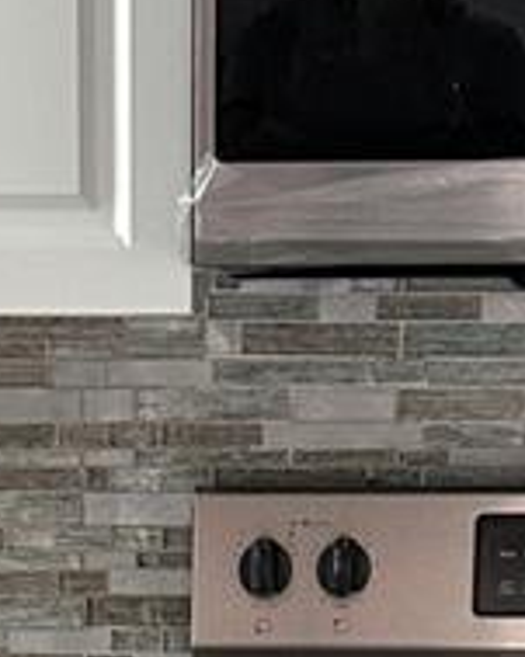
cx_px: 118
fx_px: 2896
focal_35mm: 149
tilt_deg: -21.8
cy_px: 1168
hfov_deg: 10.3
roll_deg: +0.2
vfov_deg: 12.0
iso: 400
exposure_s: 1/60
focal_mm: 6.86
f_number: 1.78
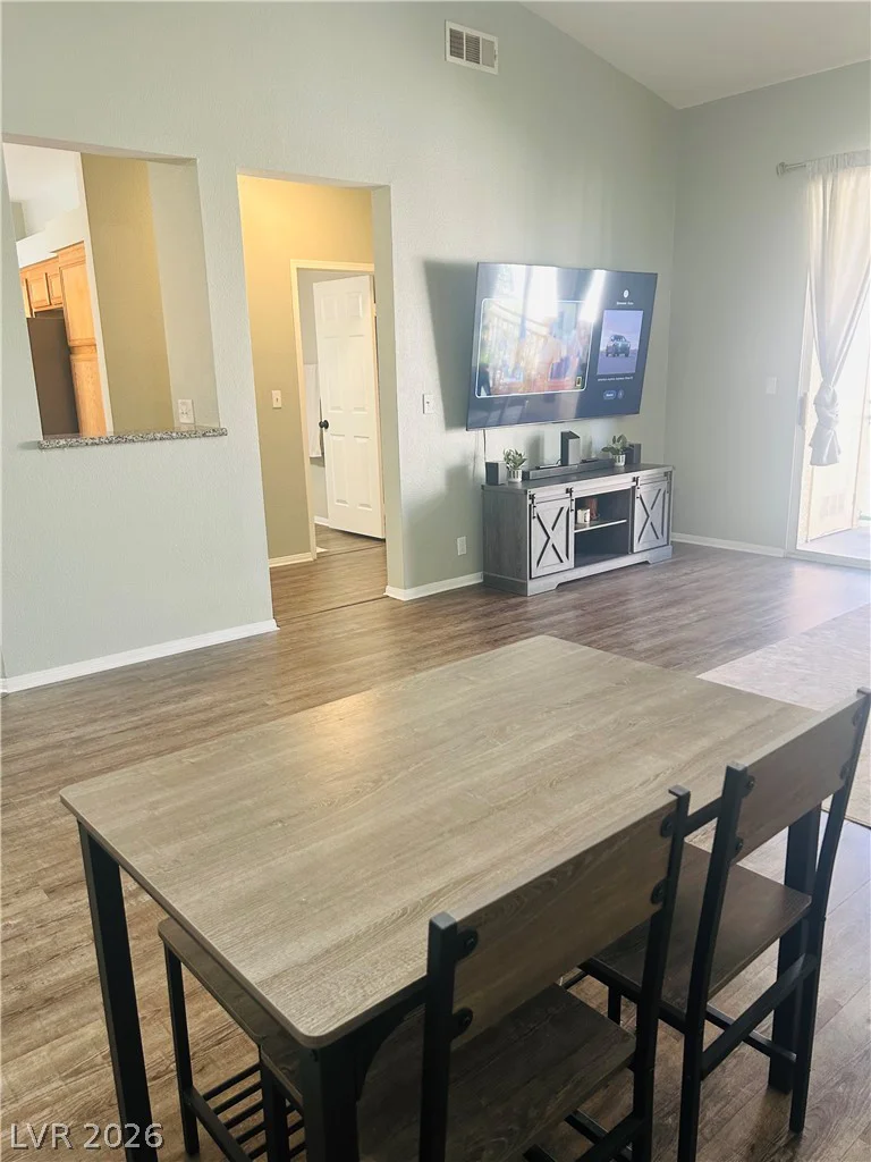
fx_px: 872
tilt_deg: -14.1
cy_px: 581
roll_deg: +1.8
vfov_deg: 67.3
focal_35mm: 26
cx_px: 436
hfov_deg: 53.1
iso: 125
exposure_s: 1/60
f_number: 1.5
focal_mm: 5.7
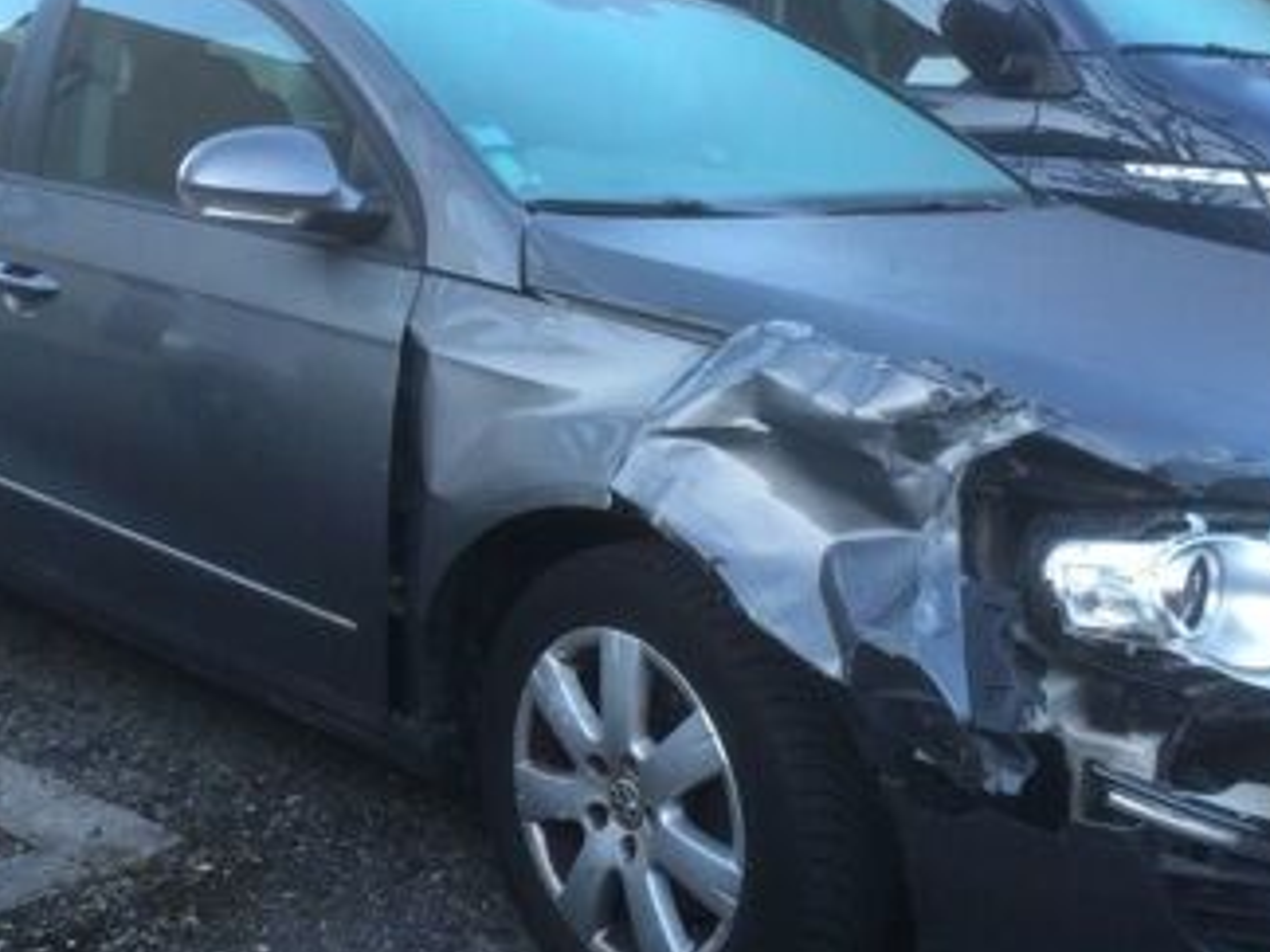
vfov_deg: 33.6
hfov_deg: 43.9
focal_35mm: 43
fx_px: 1578
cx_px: 639
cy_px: 498
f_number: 2.2
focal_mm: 4.15
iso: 25
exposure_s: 1/50
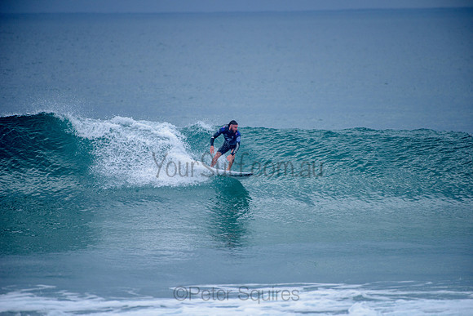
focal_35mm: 500
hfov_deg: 4.1
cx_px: 236
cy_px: 158
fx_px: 6571
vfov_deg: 2.8
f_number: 5.6
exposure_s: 1/2000
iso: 280
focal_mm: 500
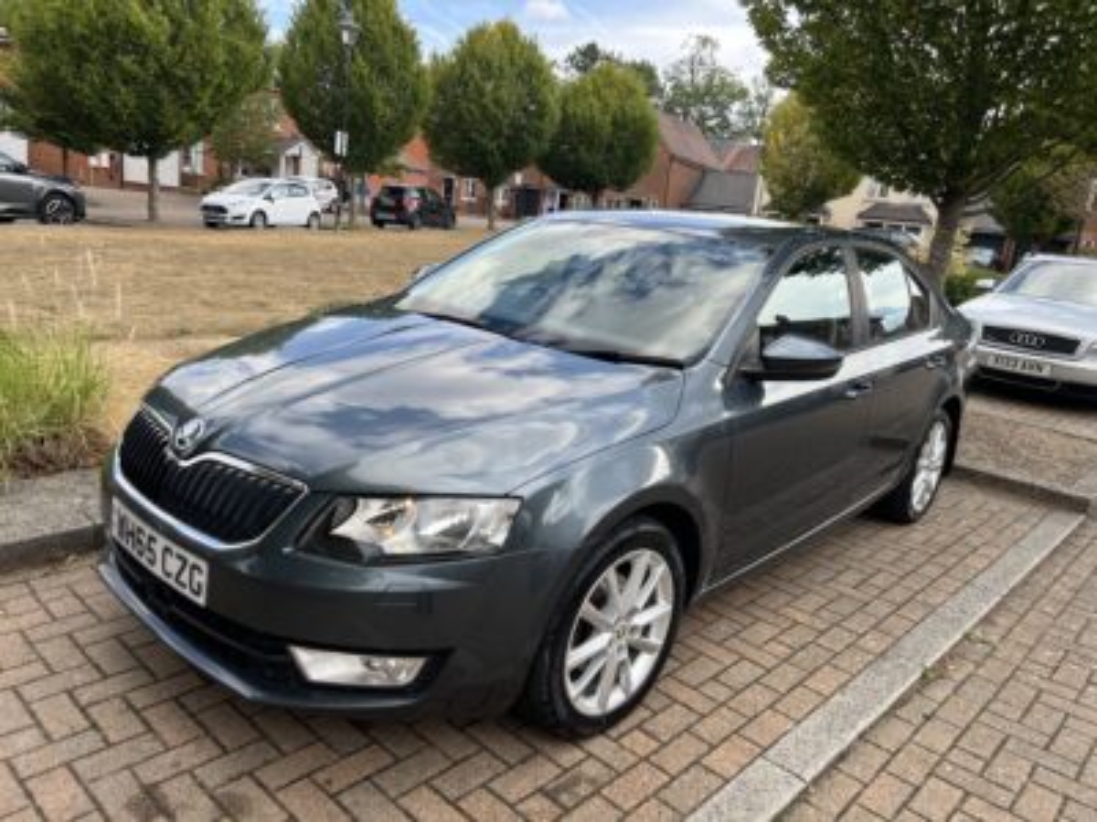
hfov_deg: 67.3
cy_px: 411
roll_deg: -6.4
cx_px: 548
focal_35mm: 26
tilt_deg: -13.3
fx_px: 824
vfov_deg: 53.1
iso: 50
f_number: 1.5
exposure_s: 1/1009
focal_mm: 5.7
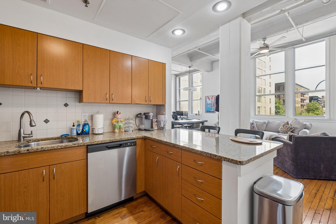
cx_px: 168
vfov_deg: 77.3
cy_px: 112
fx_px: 140
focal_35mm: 15
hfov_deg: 100.4
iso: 250
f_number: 8
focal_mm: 10
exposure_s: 1/7
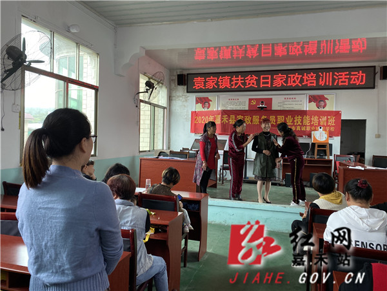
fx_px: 291
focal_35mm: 26
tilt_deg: -1.6
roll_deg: -0.9
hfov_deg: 67.3
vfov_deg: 53.1
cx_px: 194
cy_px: 146
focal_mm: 4.25
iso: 100
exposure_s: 1/62
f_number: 1.8
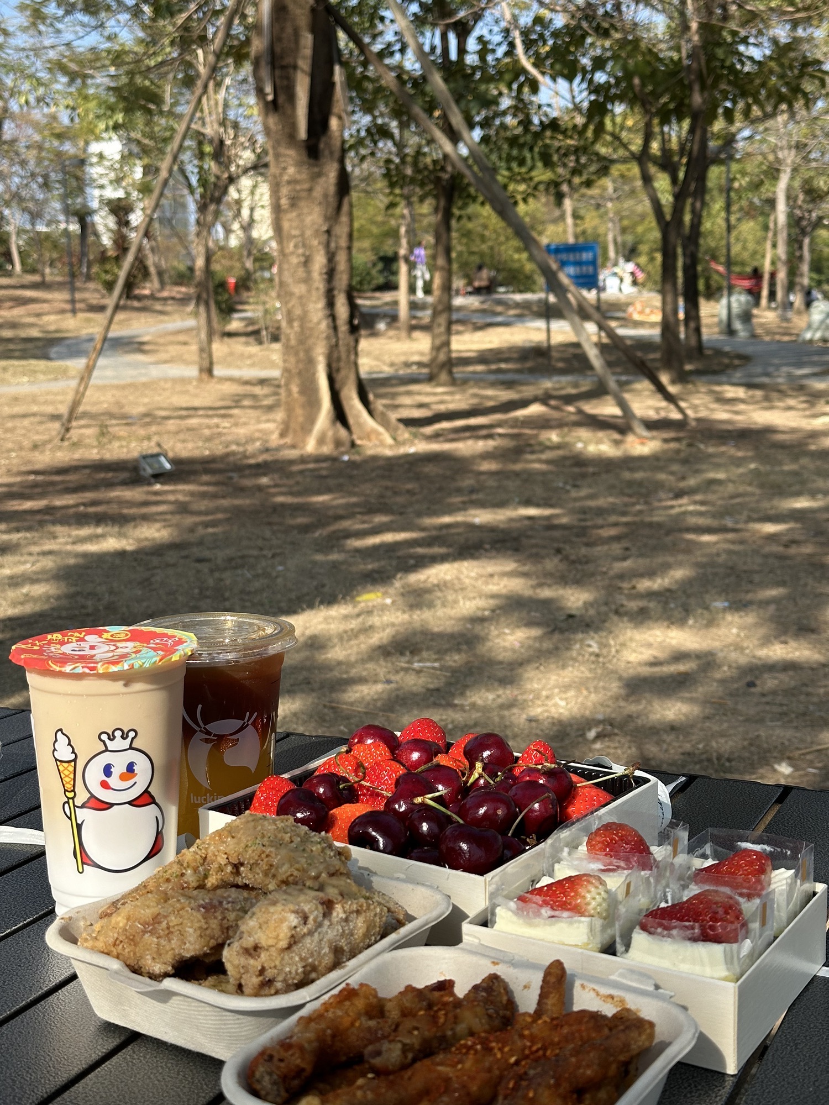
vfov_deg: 39.7
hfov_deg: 30.3
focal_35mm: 48
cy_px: 552
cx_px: 414
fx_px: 1533
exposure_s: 1/2160
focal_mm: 6.86
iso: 64
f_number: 1.78
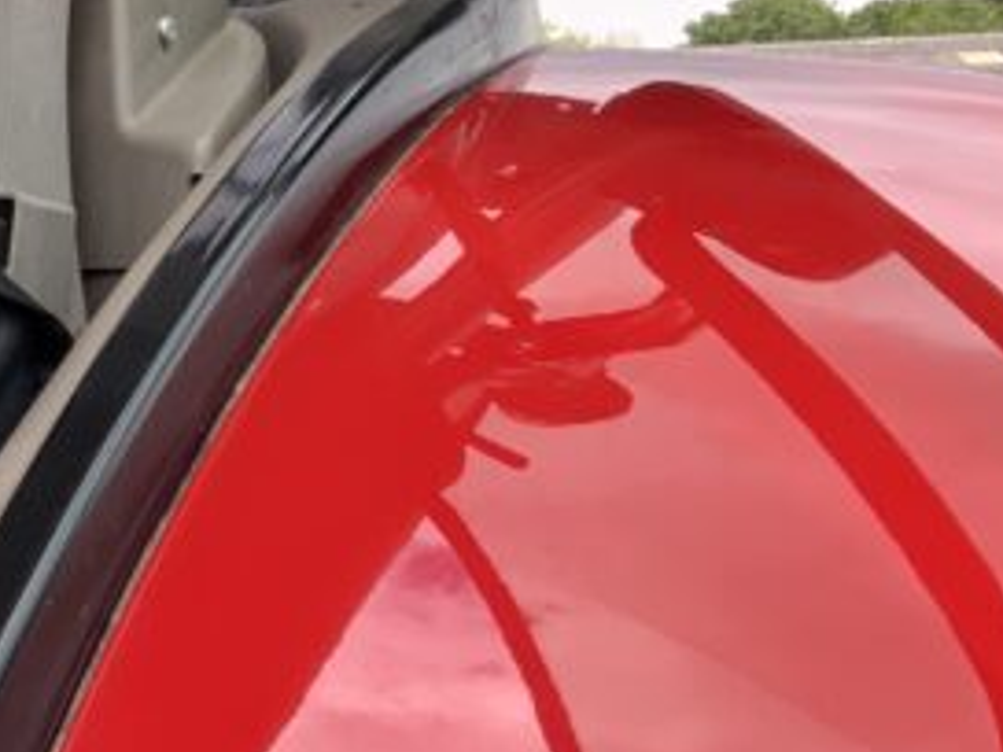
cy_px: 74
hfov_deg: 16.7
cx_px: -428
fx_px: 3158
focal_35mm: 109
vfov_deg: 13.5
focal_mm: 3
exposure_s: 1/355
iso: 16
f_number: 1.8
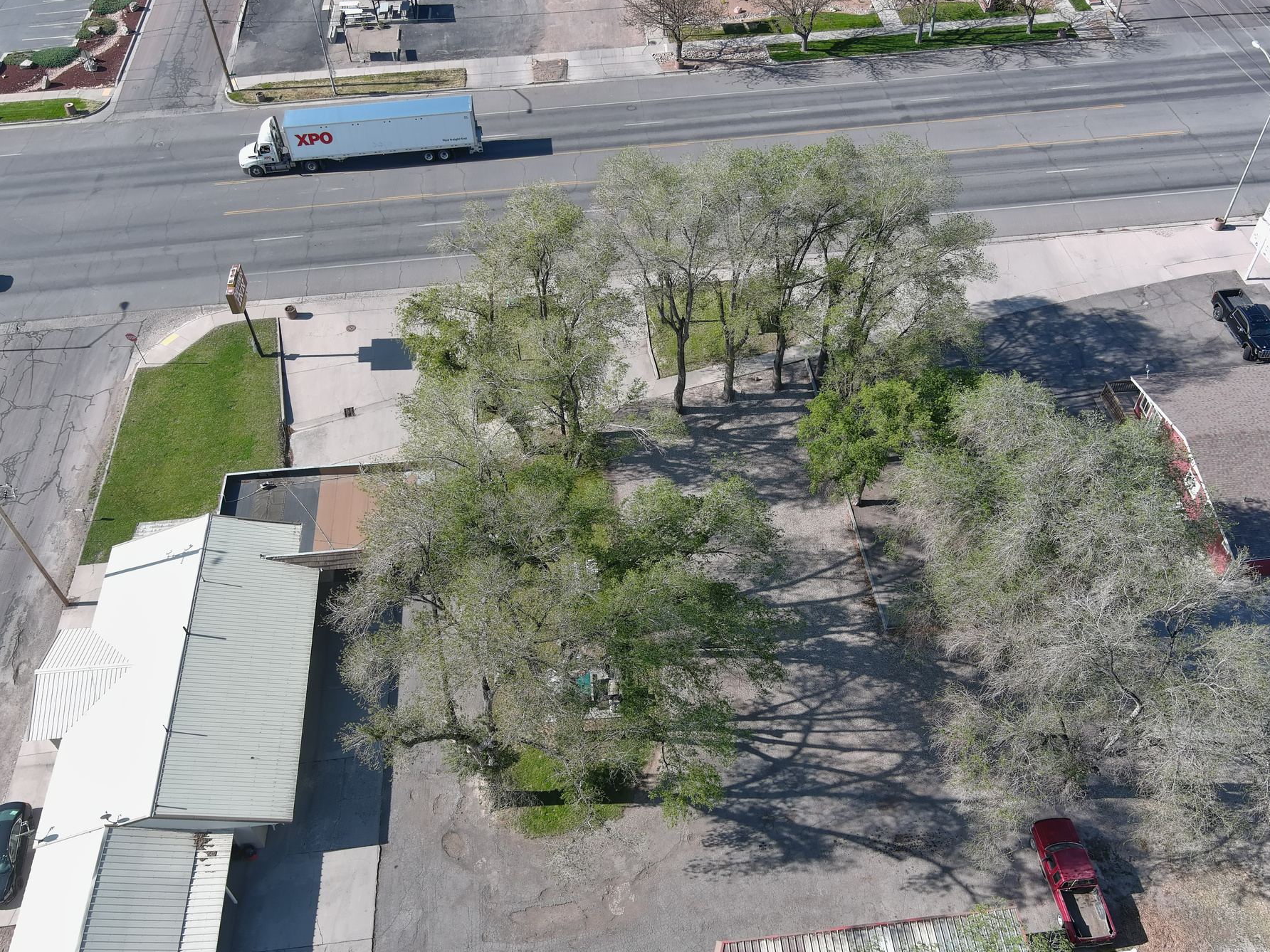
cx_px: 649
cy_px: 482
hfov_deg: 56.8
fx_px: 1174
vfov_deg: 44.2
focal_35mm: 32
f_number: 2.8
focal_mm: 10.13
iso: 100
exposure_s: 1/800
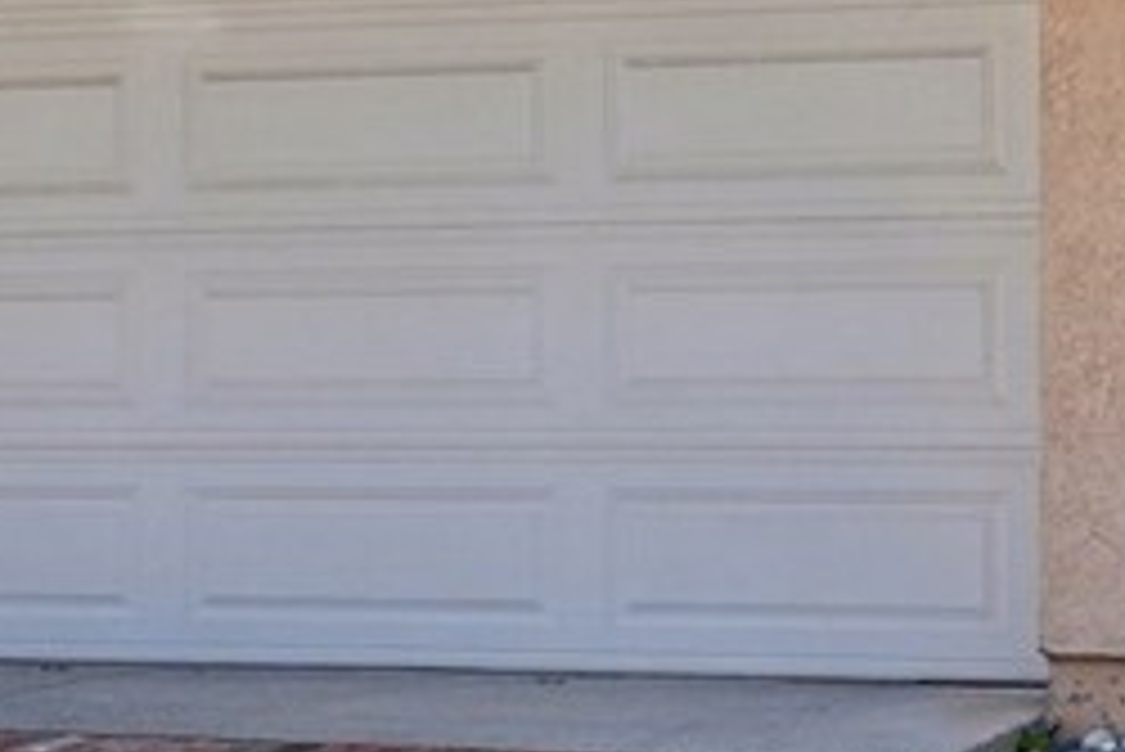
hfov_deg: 14.7
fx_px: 4346
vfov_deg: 9.6
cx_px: 904
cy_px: -423
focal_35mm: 139
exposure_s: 1/400
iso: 125
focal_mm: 34
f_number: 8
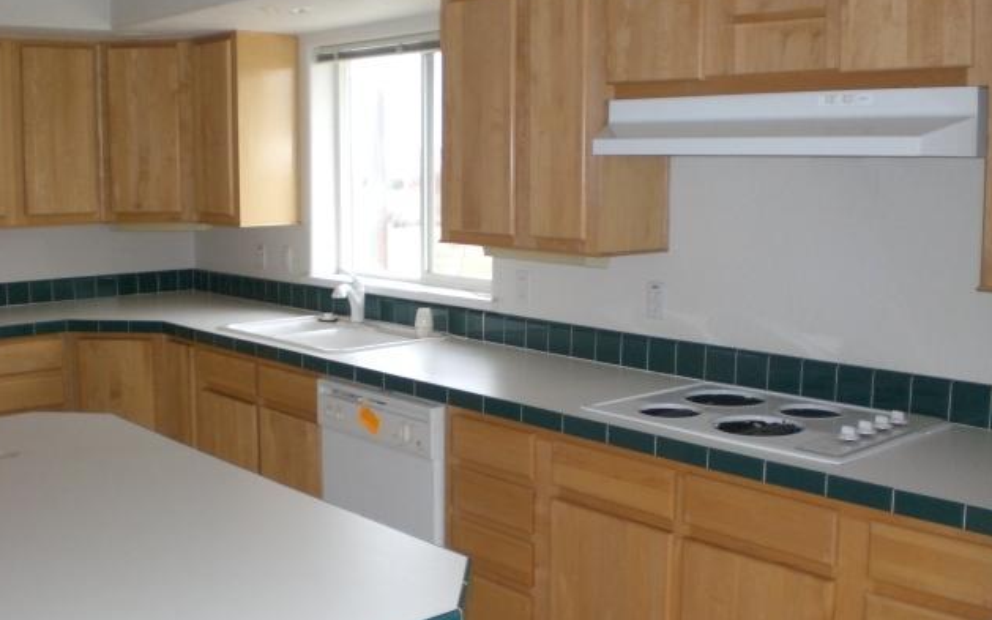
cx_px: 490
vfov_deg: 31.2
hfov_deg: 48.2
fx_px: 1108
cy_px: 308
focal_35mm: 41
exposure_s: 1/60
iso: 200
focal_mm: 6.3
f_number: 3.1
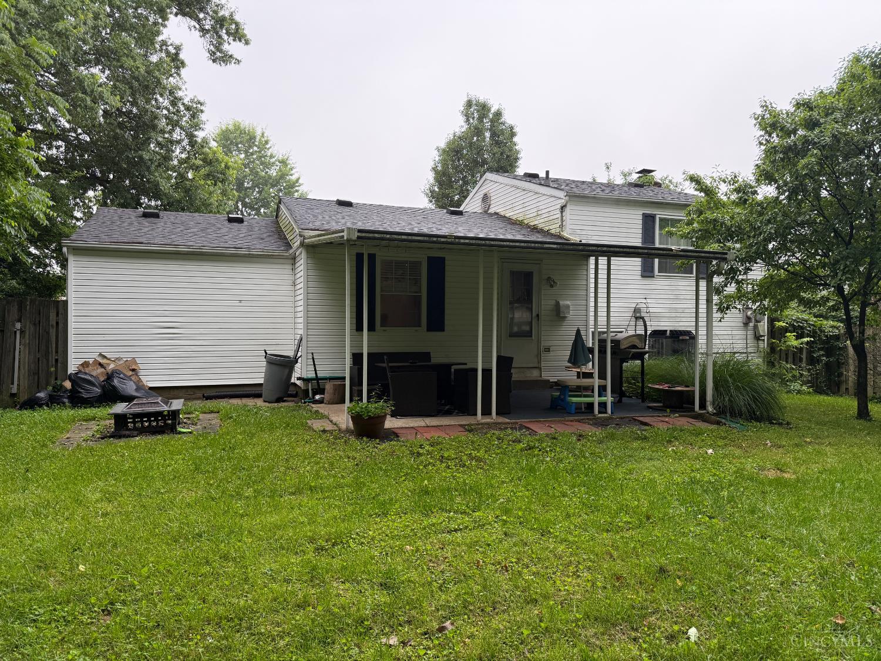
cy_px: 330
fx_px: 611
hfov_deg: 71.6
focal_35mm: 24
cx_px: 440
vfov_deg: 56.8
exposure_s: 1/491
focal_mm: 6.76
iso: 100
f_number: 1.78
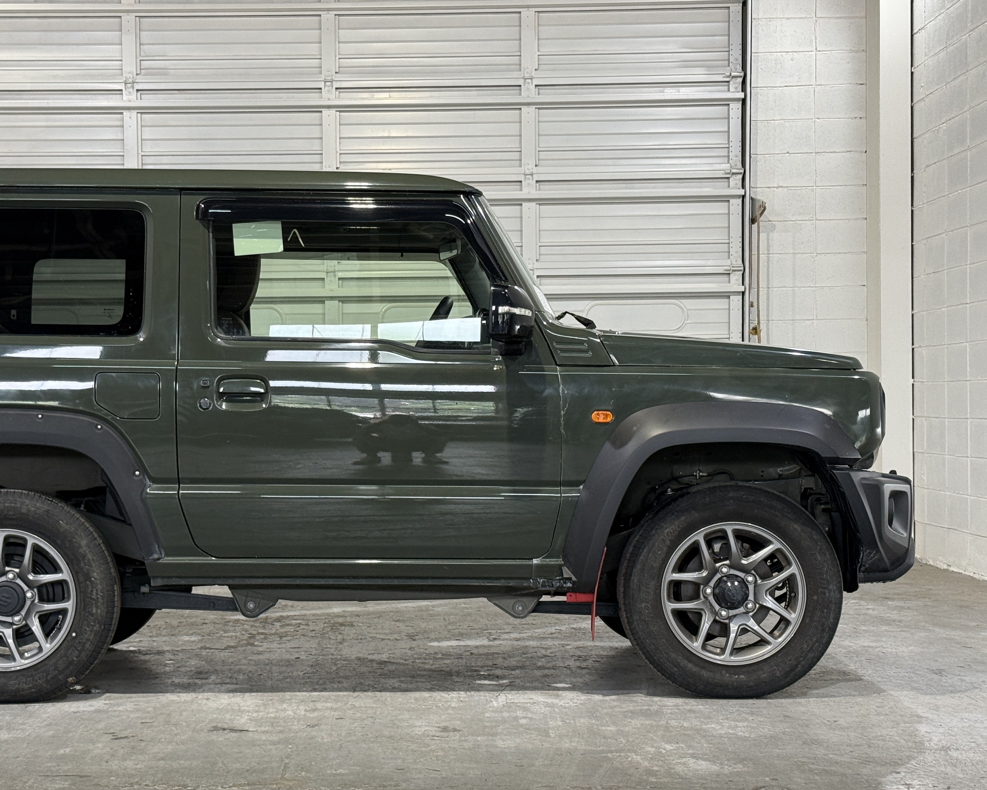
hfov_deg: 29.9
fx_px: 1840
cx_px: 374
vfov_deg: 24.2
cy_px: 433
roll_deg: +0.4
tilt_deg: -0.7
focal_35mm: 63
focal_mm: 6.76
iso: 100
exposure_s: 1/60
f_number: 1.78
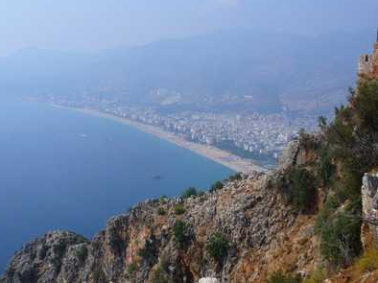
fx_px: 513
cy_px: 129
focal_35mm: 47
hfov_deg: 40.4
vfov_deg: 30.8
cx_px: 170
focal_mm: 6.1
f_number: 5.6
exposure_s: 1/500
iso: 80
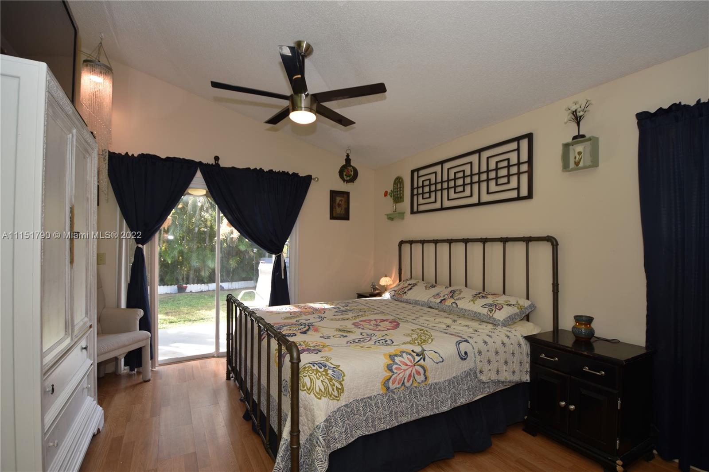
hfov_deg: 100.4
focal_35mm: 15
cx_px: 354
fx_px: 295
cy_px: 236
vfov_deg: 77.3
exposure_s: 1/60
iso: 100
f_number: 4
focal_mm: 10
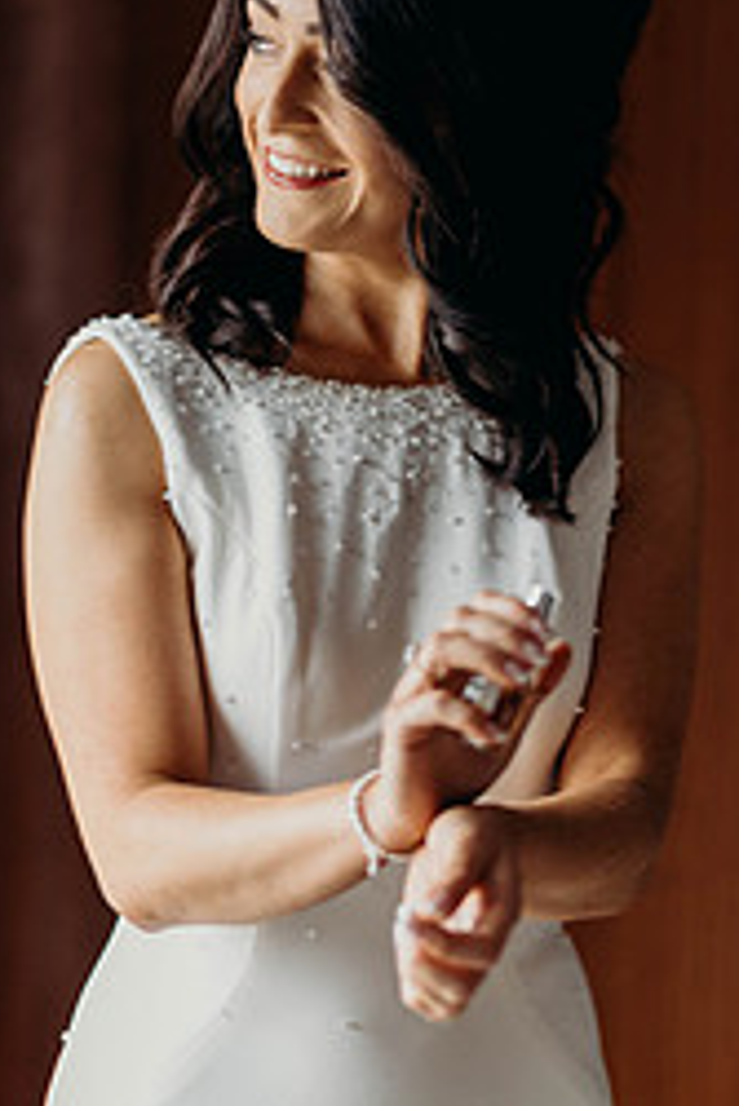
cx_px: 319
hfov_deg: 9.0
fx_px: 4704
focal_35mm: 153
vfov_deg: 13.4
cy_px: 319
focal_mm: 85
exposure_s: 1/200
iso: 400
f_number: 1.4
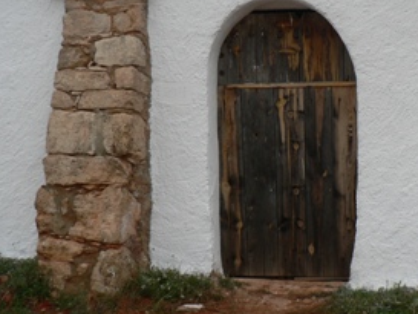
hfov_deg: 32.0
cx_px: 318
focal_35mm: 59
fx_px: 713
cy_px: 107
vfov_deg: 24.7
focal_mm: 6
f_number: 2.8
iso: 80
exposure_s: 1/100
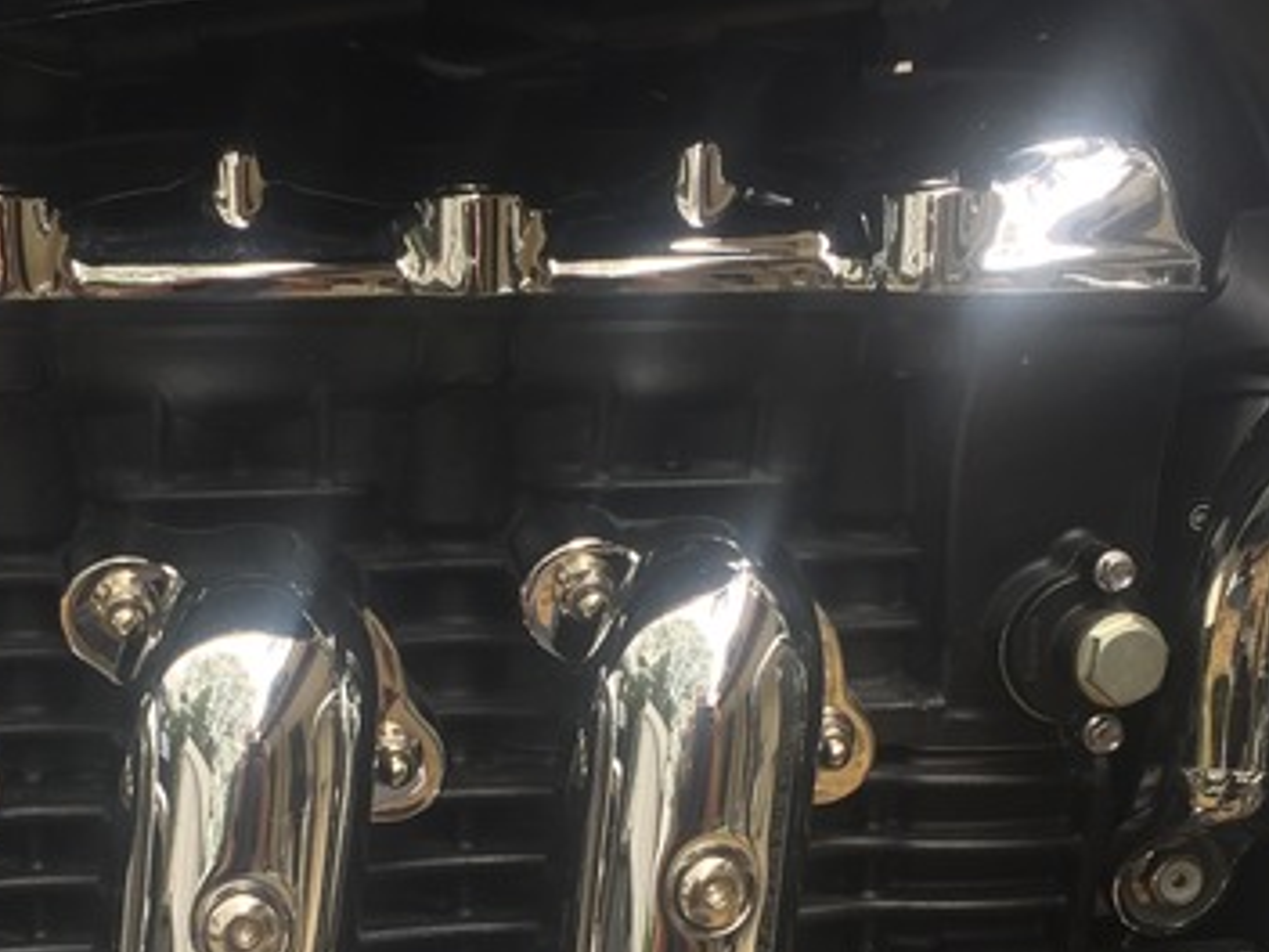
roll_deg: -1.1
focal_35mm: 66
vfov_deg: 21.5
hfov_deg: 29.3
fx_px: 2420
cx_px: 523
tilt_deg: -28.9
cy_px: 956
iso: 32
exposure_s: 1/165
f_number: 2.2
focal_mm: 4.15
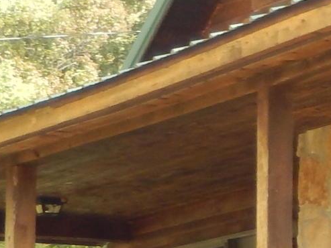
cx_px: 977
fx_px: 2621
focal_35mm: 274
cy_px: 128
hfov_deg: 6.6
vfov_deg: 5.4
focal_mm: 8.1
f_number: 4.3
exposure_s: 1/160
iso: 180
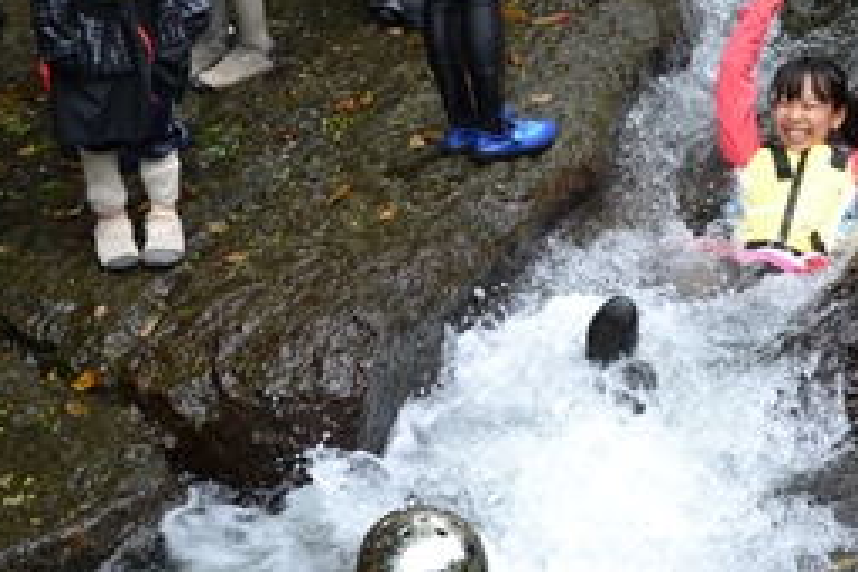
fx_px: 3360
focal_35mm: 141
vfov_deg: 9.7
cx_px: 602
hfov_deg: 14.5
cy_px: 193
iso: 1000
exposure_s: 1/500
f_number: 5.3
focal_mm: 48
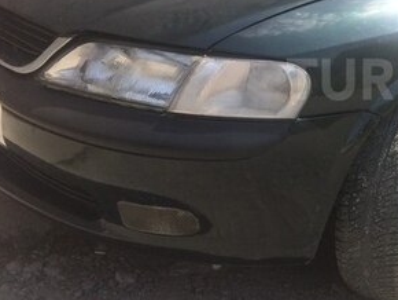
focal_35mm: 66
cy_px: 79
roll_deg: -3.7
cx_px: 427
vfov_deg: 22.1
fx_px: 759
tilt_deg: -10.9
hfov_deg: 27.2
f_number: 2.2
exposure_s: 1/1244
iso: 32
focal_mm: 4.15
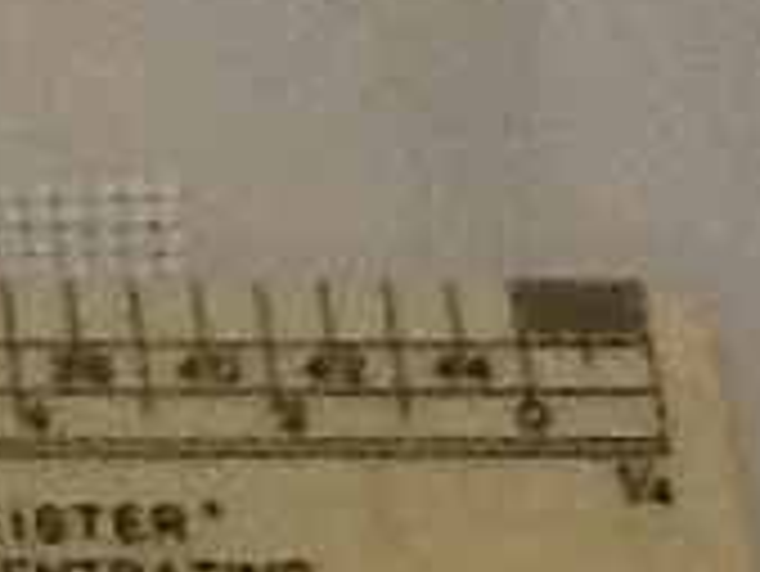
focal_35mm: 250
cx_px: -863
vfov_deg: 6.0
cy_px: 365
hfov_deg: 7.5
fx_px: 5493
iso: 100
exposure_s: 1/30
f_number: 2.4
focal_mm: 2.03
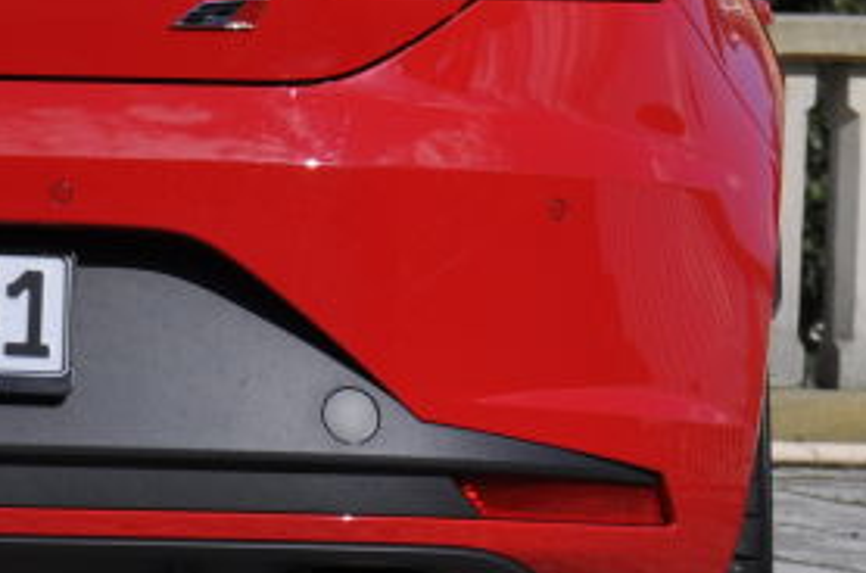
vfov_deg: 2.4
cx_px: -262
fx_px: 13941
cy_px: 112
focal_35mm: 581
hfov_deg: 3.5
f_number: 11
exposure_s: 1/500
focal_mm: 105
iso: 200
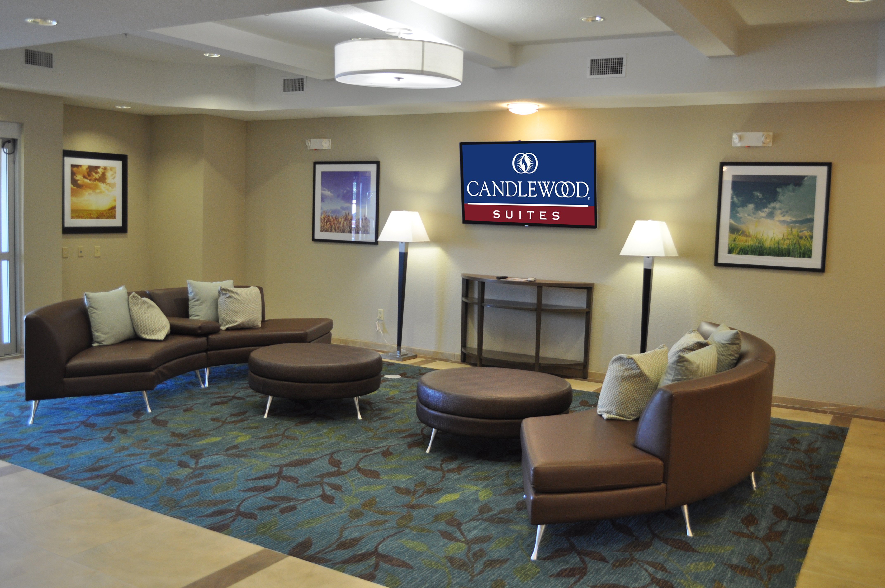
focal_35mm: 33
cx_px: 442
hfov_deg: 57.3
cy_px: 294
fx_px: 810
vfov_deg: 39.9
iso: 640
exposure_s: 1/60
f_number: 4
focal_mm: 22
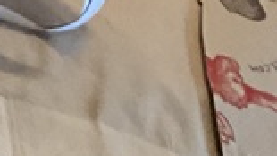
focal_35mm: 209
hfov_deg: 9.3
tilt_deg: -30.9
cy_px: -484
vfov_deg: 5.1
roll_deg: -1.2
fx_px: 1534
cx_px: -379
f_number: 1.8
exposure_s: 1/40
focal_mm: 3
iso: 320
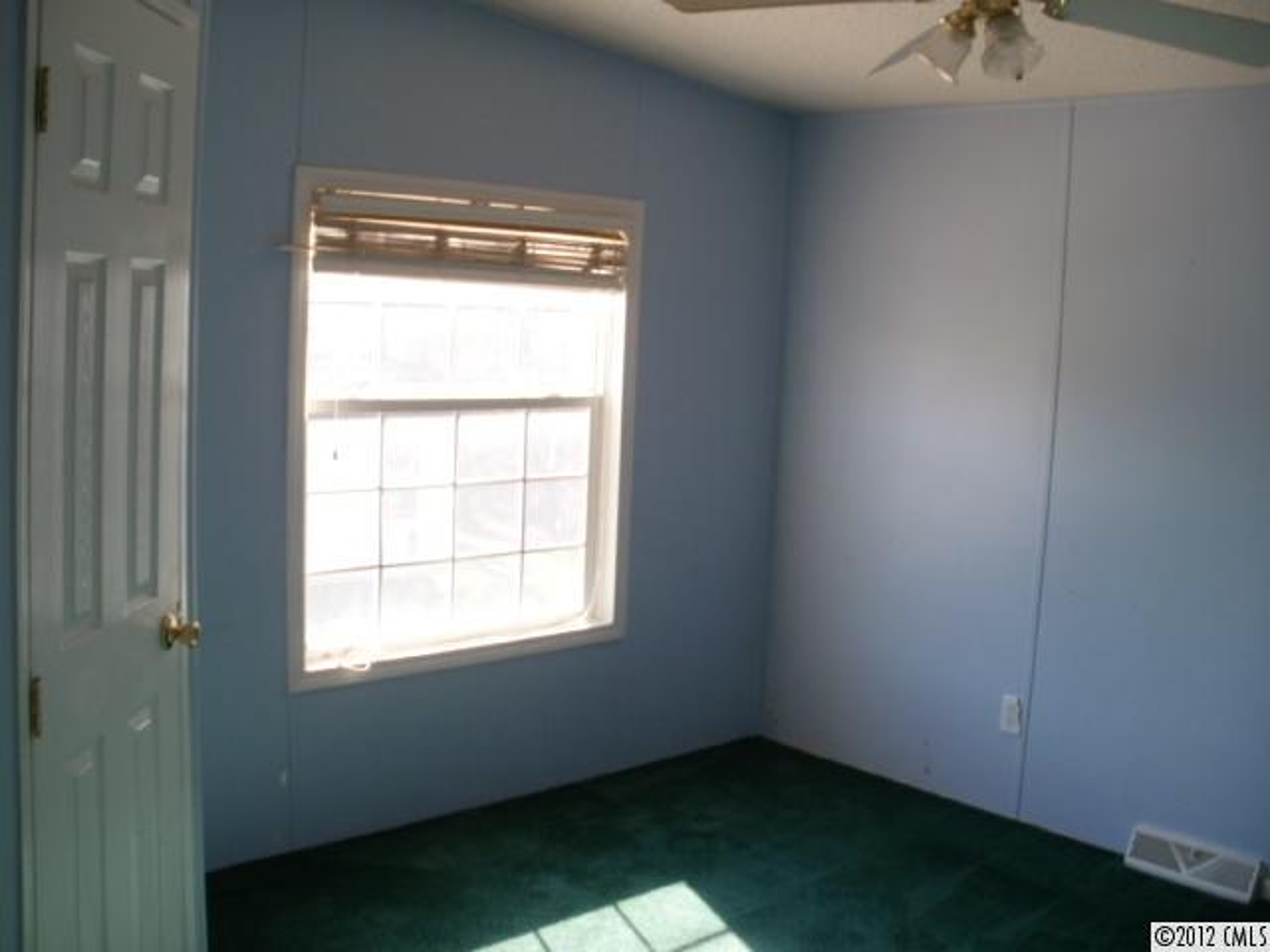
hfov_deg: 51.4
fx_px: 1321
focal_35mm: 36
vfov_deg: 39.7
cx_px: 635
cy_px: 476
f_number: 3.5
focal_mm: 6.3
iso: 100
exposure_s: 1/60
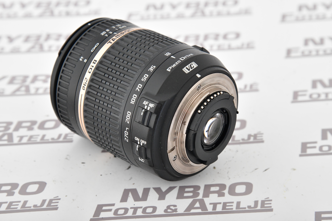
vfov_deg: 11.4
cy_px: 110
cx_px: 166
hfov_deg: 17.1
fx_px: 1107
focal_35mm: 120
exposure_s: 1/200
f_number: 10
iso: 3200
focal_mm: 120
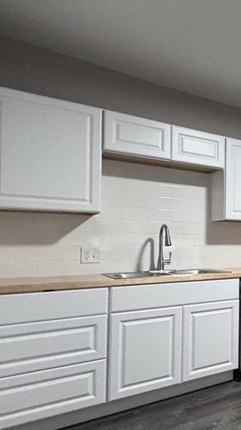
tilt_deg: +2.1
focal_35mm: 31
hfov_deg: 27.2
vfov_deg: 62.5
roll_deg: -0.6
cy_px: 236
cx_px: 356
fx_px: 353
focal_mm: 2.22
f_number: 2.2
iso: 640
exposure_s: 1/60
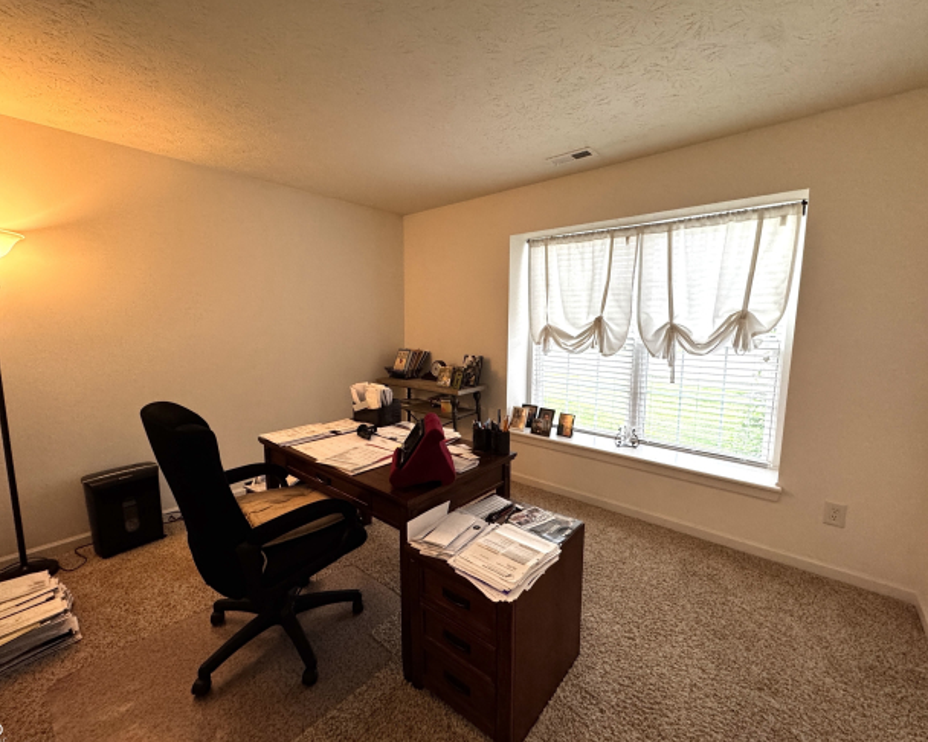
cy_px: 371
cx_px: 468
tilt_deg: -7.8
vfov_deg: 84.0
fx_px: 412
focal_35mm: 15
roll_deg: +0.0
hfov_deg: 96.8
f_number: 2.2
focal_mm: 2.22
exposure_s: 1/120
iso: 250
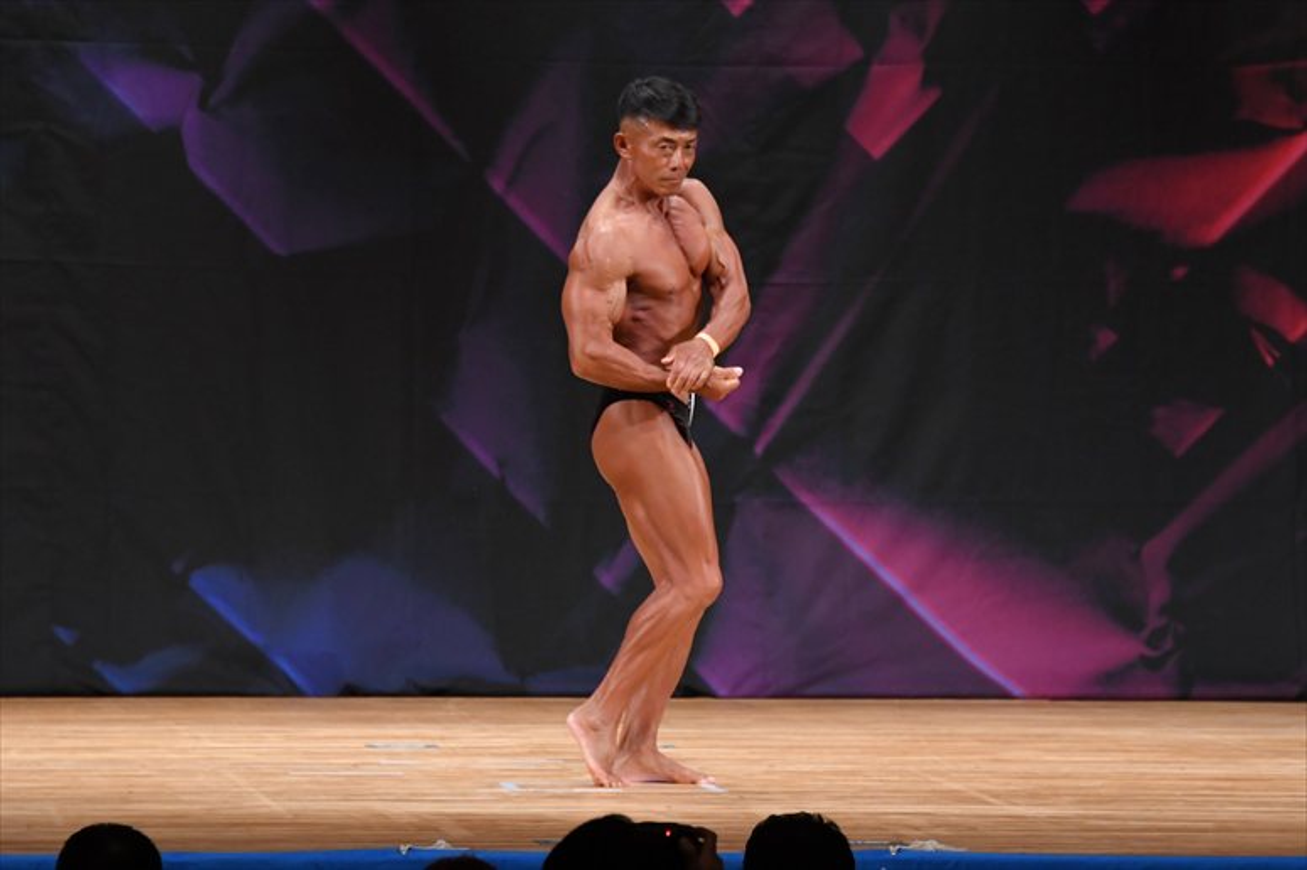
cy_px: 435
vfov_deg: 5.1
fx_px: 9798
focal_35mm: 270
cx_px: 654
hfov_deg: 7.6
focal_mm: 180
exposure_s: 1/400
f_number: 5.6
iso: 3200
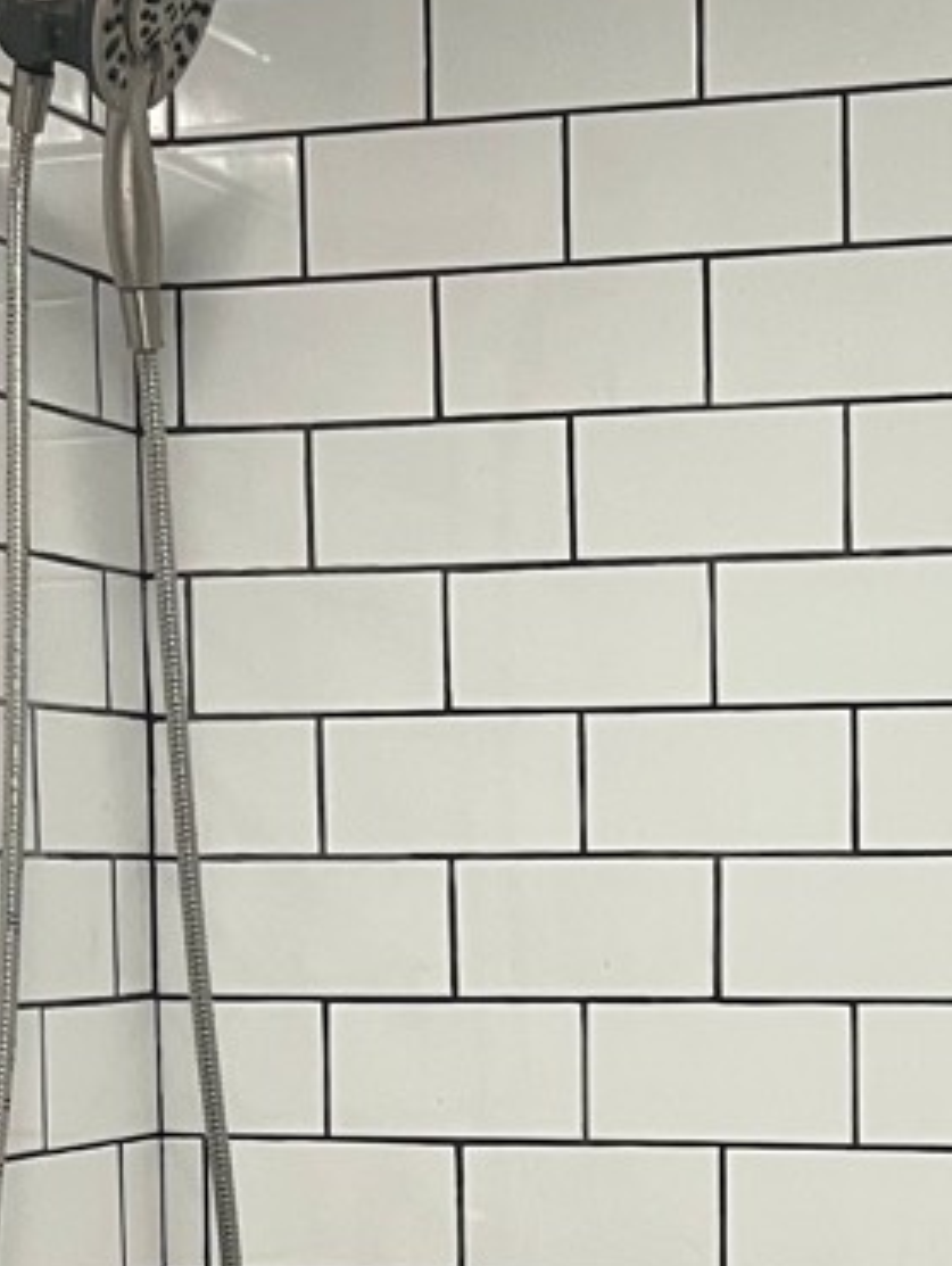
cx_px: 932
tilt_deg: -5.6
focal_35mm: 84
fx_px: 3075
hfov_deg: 17.2
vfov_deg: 22.9
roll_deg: -0.8
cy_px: 1034
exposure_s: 1/77
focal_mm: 5.7
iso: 125
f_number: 1.5
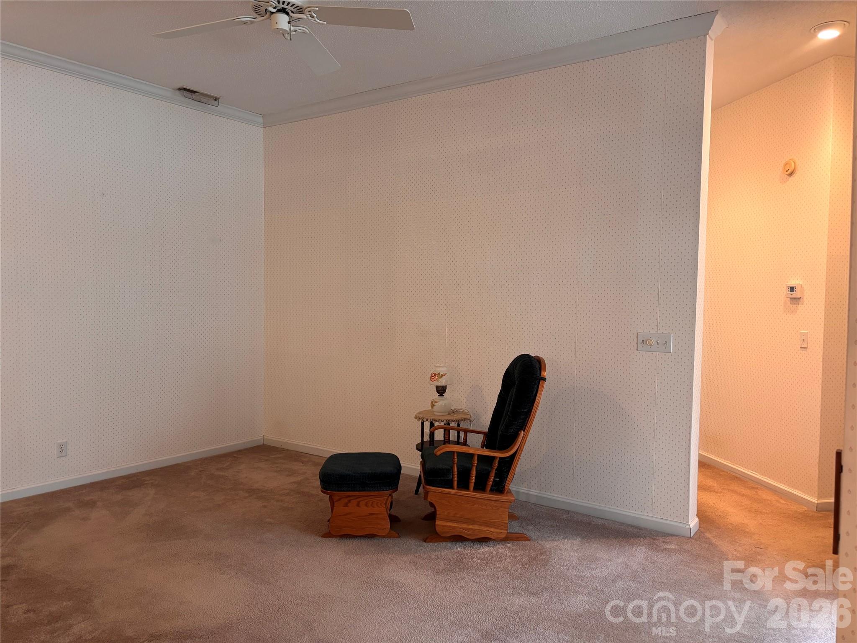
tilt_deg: -1.1
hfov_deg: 67.3
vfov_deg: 53.1
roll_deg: +0.2
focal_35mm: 26
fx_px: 644
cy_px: 322
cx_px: 428
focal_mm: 5.96
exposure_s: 1/60
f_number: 1.6
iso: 160
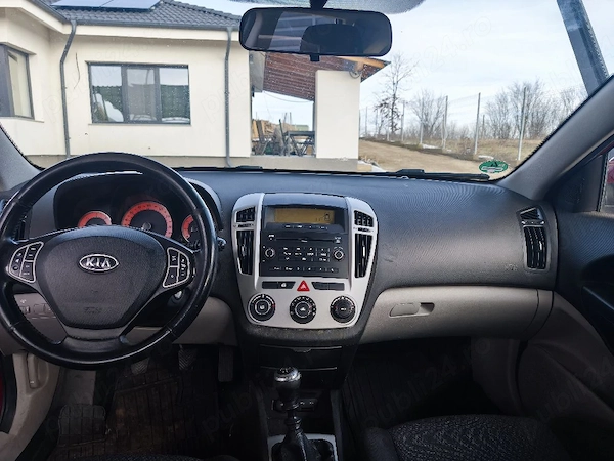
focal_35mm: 23
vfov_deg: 58.9
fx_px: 408
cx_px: 307
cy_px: 230
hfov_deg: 73.9
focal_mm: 6.57
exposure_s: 1/101
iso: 64
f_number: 1.6
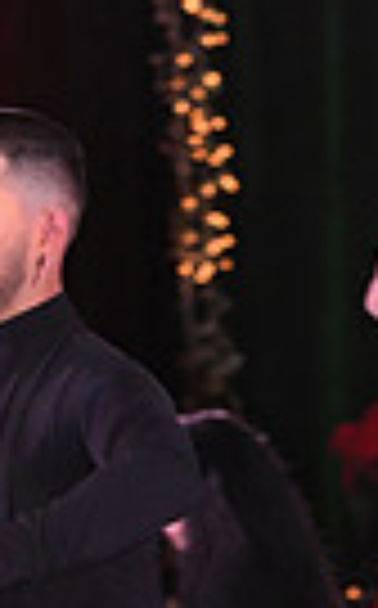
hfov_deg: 2.1
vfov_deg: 3.3
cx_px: 686
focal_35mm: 636
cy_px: 887
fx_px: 10517
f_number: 5.6
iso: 2000
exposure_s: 1/200
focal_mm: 145
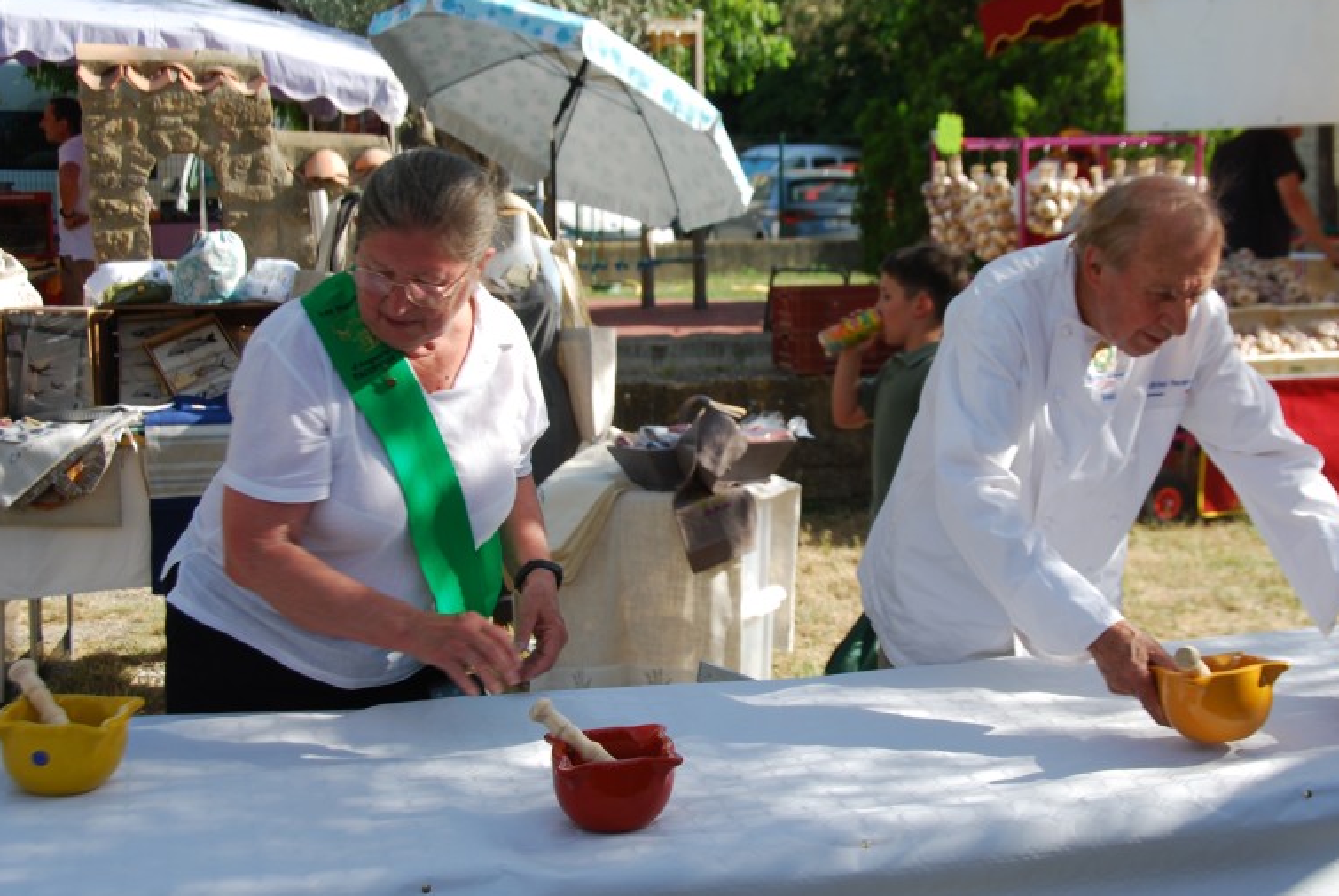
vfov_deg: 23.8
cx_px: 763
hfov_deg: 35.0
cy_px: 410
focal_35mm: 57
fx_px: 2122
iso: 100
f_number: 7.1
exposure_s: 1/160
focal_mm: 32
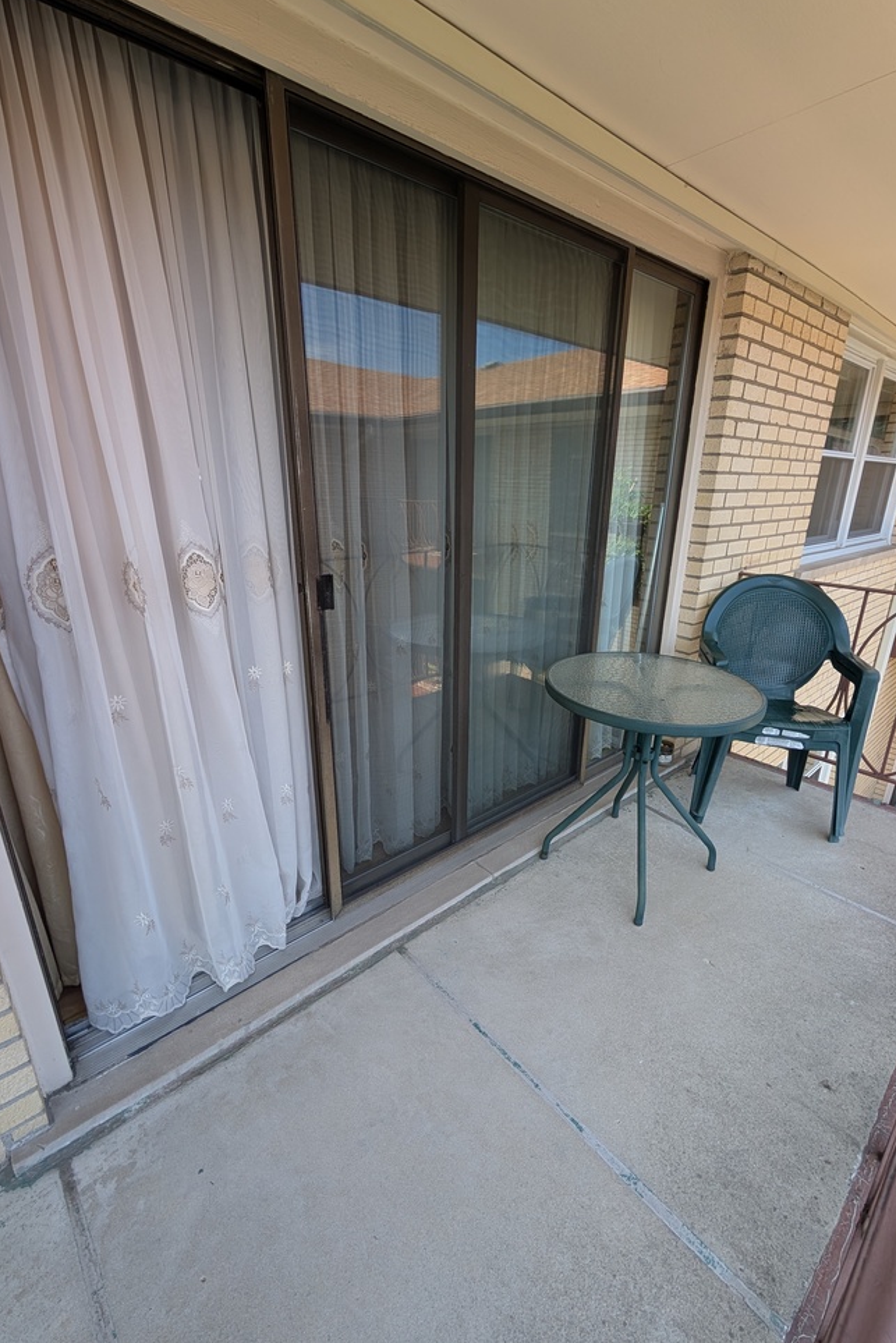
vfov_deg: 104.2
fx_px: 522
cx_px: 466
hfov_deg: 81.2
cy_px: 678
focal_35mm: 14
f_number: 1.7
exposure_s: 1/368
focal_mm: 2.02
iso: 45
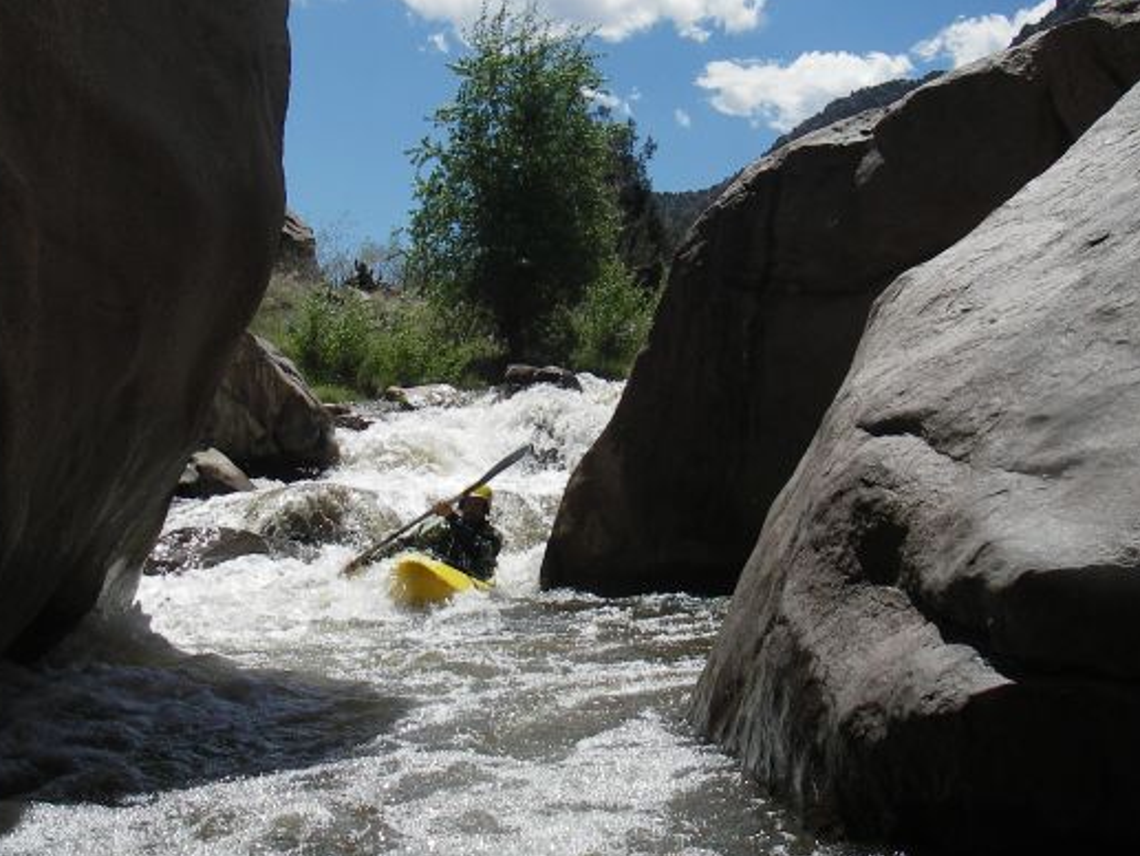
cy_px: 404
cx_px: 567
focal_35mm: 47
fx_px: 1548
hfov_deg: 40.4
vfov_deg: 30.9
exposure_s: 1/1000
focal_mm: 6.3
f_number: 3.3
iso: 50
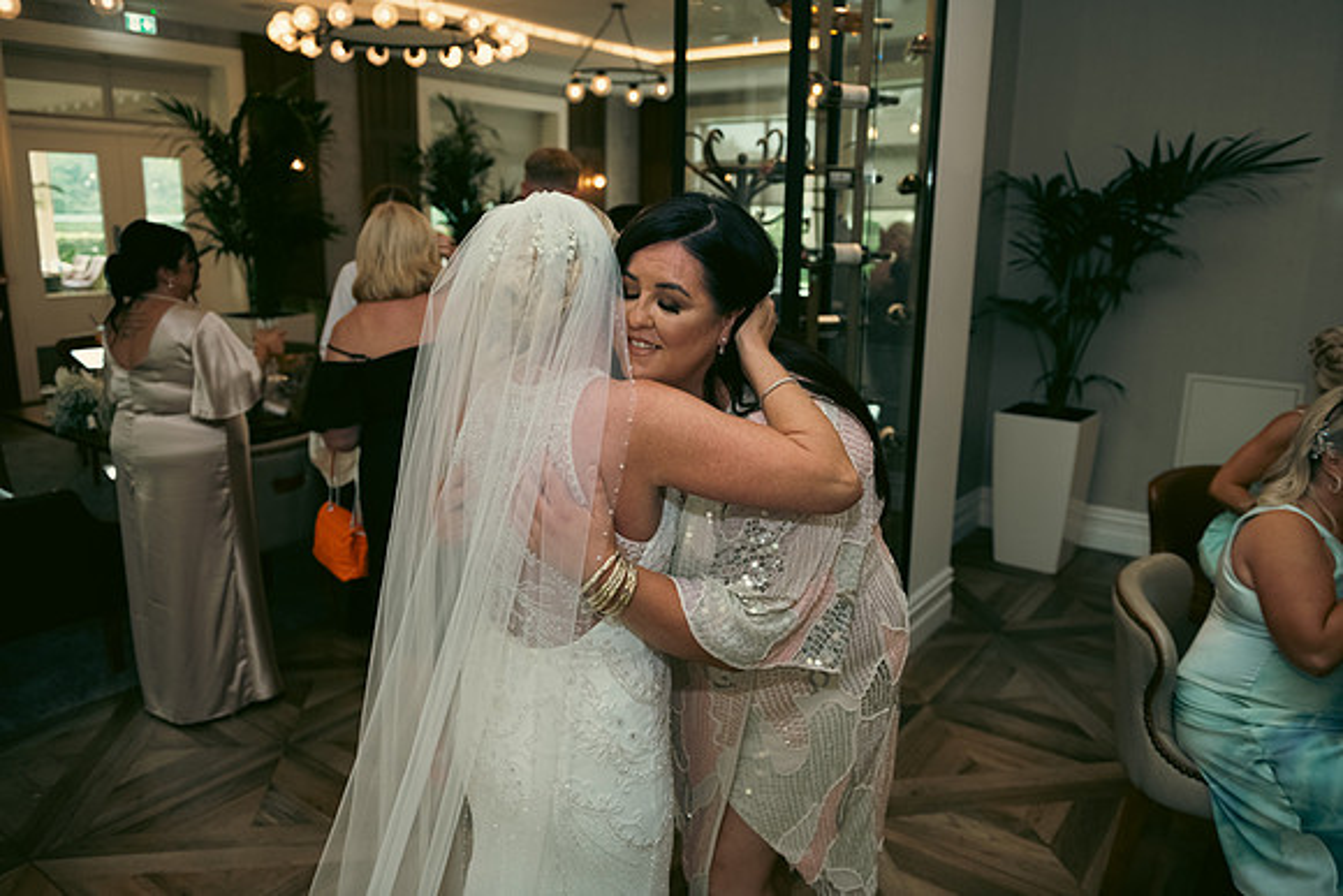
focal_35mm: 27
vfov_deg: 48.0
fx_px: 1007
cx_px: 672
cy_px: 448
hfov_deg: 67.4
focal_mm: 27
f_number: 3.5
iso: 800
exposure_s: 1/160
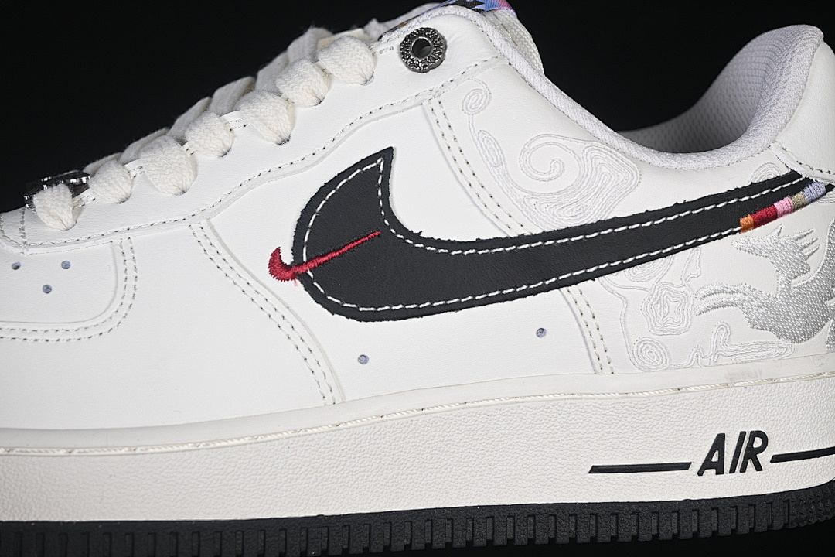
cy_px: 278
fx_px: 1739
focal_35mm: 75
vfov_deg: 18.2
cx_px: 418
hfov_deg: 27.0
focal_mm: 50
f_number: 7.1
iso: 160
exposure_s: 1/80
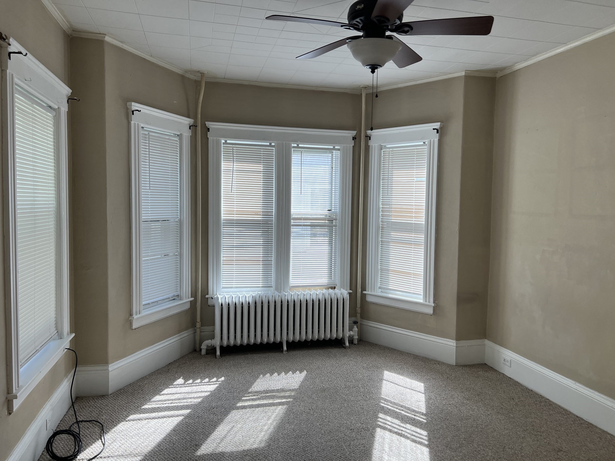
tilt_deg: -4.5
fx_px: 462
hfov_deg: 67.3
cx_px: 308
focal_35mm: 26
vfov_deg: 53.1
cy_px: 230
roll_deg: -1.2
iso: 50
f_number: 1.5
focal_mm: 5.7
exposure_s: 1/466
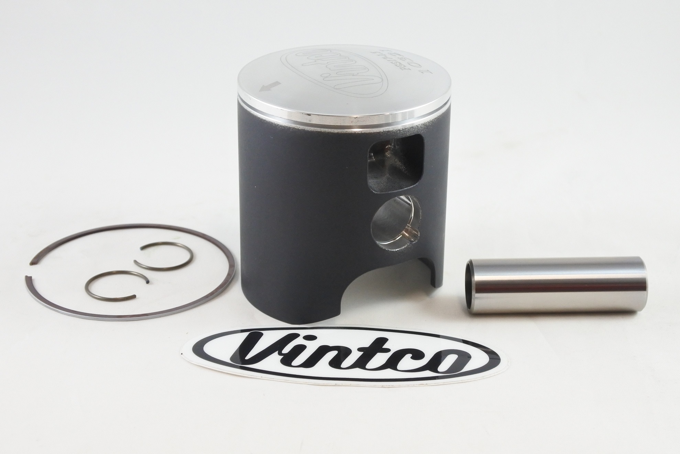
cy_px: 227
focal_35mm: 53
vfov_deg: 25.5
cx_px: 340
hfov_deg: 37.5
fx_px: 1001
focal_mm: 19.7
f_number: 4.5
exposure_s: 1/125
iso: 720
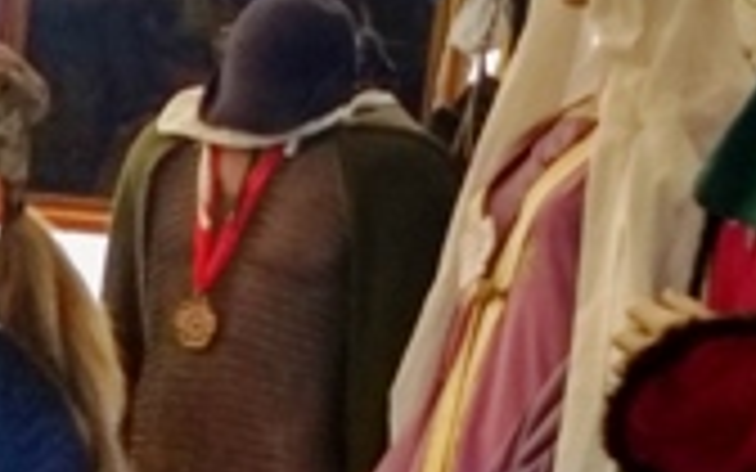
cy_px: 436
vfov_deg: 8.6
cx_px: -508
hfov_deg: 12.8
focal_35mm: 151
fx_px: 3111
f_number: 2
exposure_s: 1/14
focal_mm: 4.12
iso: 1100
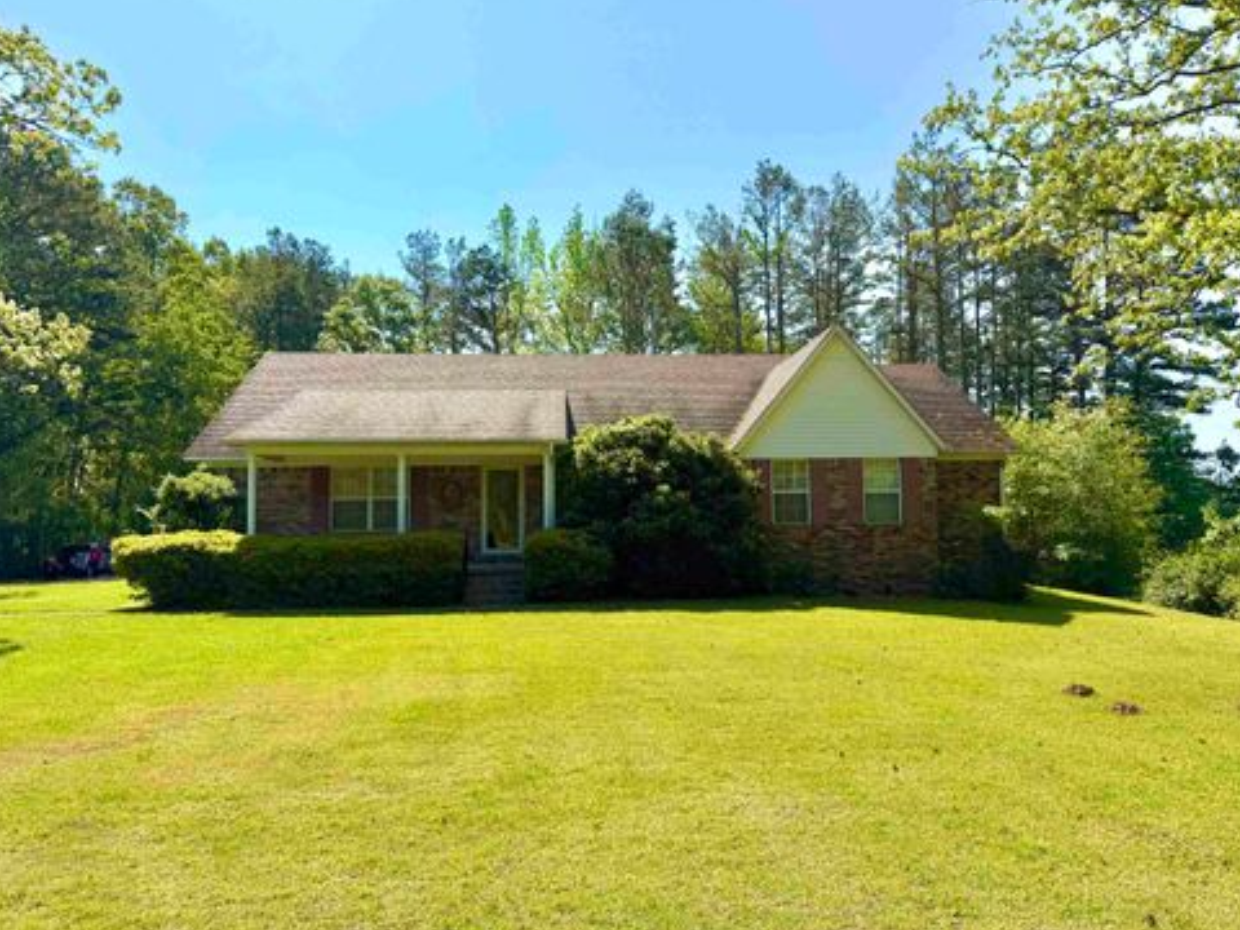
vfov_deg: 54.9
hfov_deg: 69.4
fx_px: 896
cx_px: 633
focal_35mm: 25
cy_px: 465
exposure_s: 1/6711
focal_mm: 6.76
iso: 125
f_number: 1.78
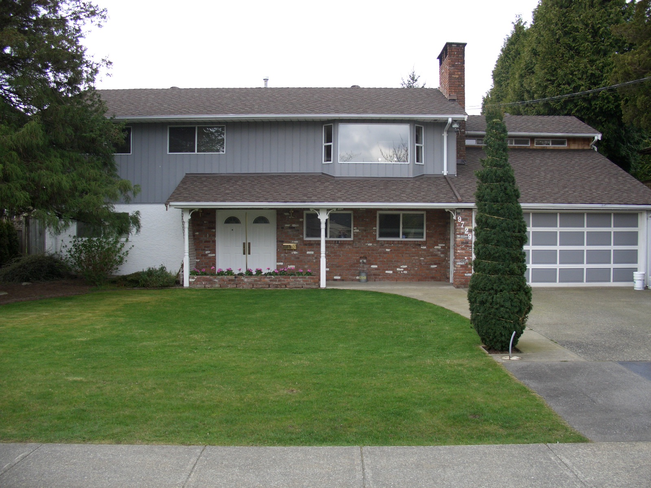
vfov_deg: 42.9
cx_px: 326
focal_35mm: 33
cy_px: 244
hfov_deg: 55.4
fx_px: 621
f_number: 2.8
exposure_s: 1/160
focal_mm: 7.1
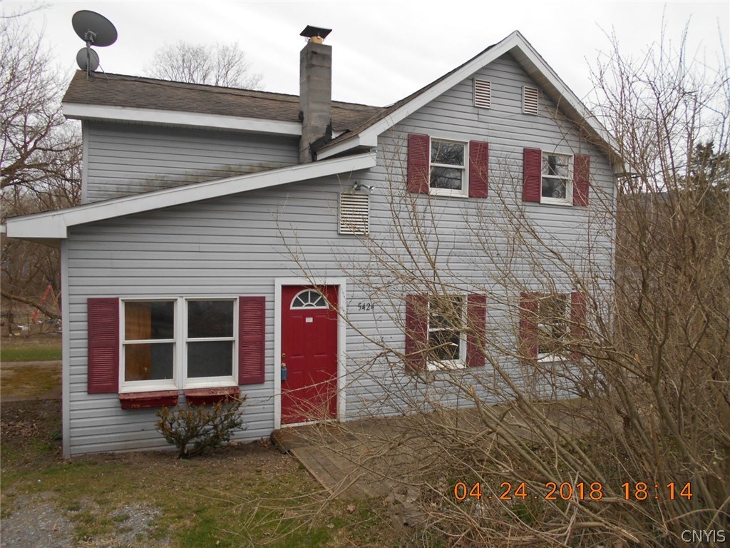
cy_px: 274
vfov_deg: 53.1
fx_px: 548
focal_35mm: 26
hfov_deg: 67.3
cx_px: 365
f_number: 3.2
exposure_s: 1/125
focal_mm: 4.6
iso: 80
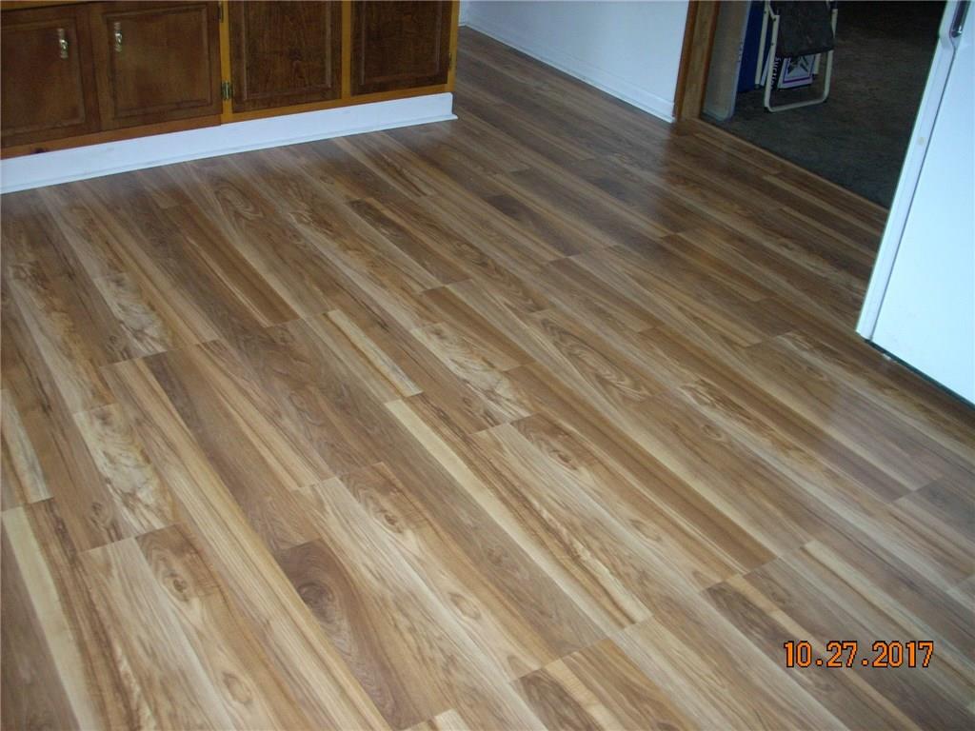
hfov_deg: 50.1
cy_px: 366
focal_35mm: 37
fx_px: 1042
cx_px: 488
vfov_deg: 38.7
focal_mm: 6.2
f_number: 2.8
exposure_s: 1/60
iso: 200
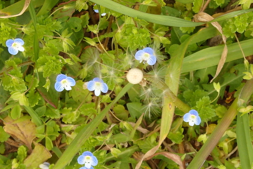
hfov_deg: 6.9
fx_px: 2108
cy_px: 125
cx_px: 134
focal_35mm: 300
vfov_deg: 4.6
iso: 250
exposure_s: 1/200
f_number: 5.8
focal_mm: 33.2
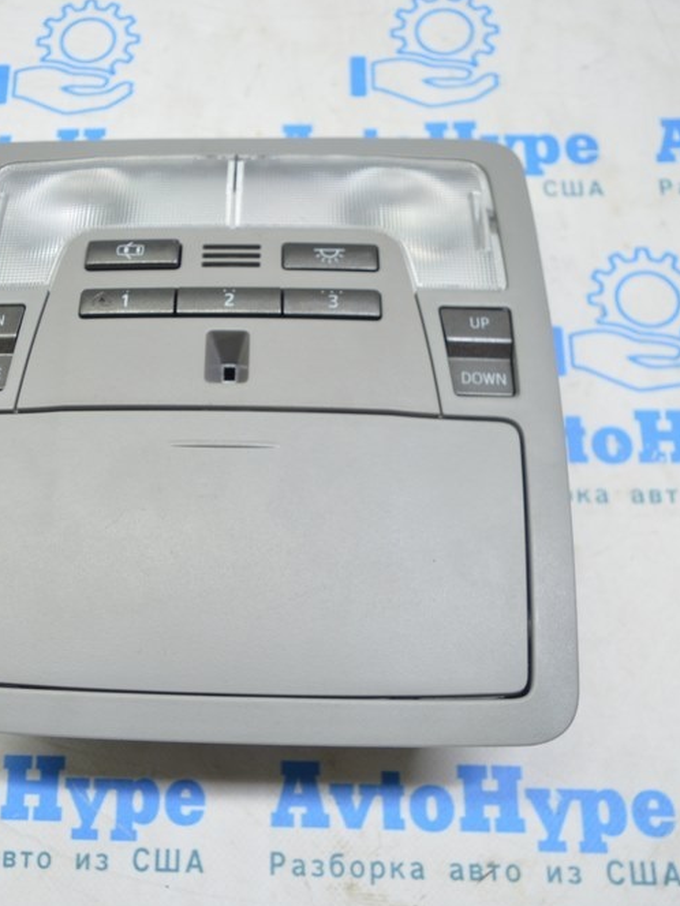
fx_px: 1048
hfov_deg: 35.3
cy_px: 450
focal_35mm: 40
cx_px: 182
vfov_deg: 46.8
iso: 400
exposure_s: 1/40
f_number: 3.5
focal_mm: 18
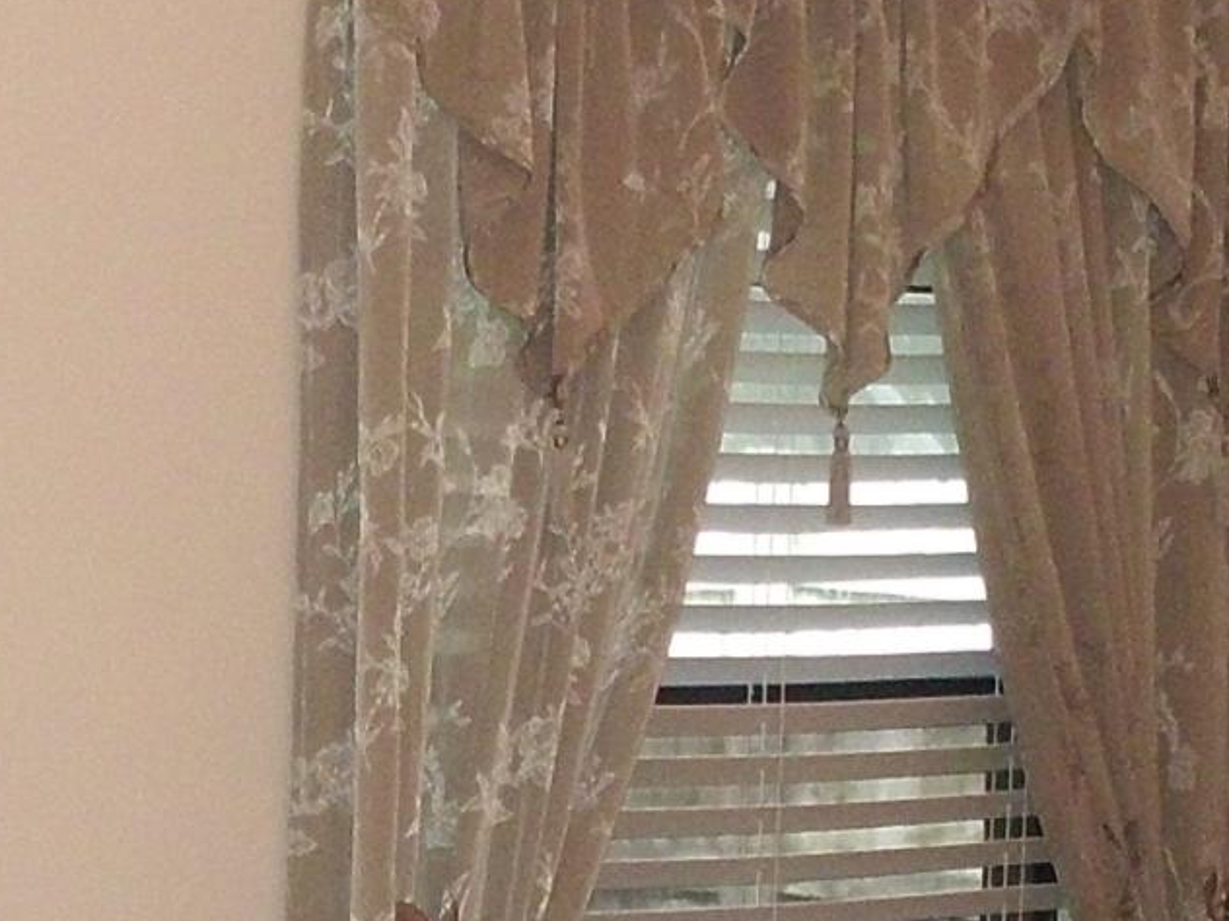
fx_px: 5397
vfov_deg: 9.7
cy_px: 952
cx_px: 330
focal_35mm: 152
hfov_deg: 13.0
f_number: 2.9
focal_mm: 6.3
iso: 200
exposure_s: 1/60
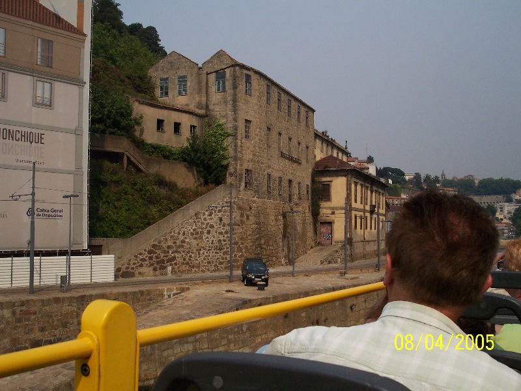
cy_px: 196
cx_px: 260
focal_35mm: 38
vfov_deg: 37.7
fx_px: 572
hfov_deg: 49.0
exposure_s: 1/1000
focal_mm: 8
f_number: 4.8
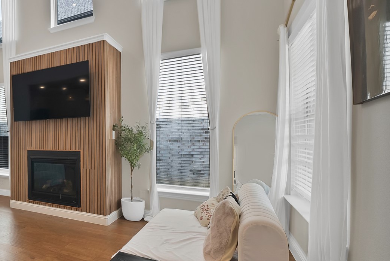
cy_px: 136
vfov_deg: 55.2
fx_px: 249
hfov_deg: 61.3
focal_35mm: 23
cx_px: 24
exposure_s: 1/15
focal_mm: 12
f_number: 9
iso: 640
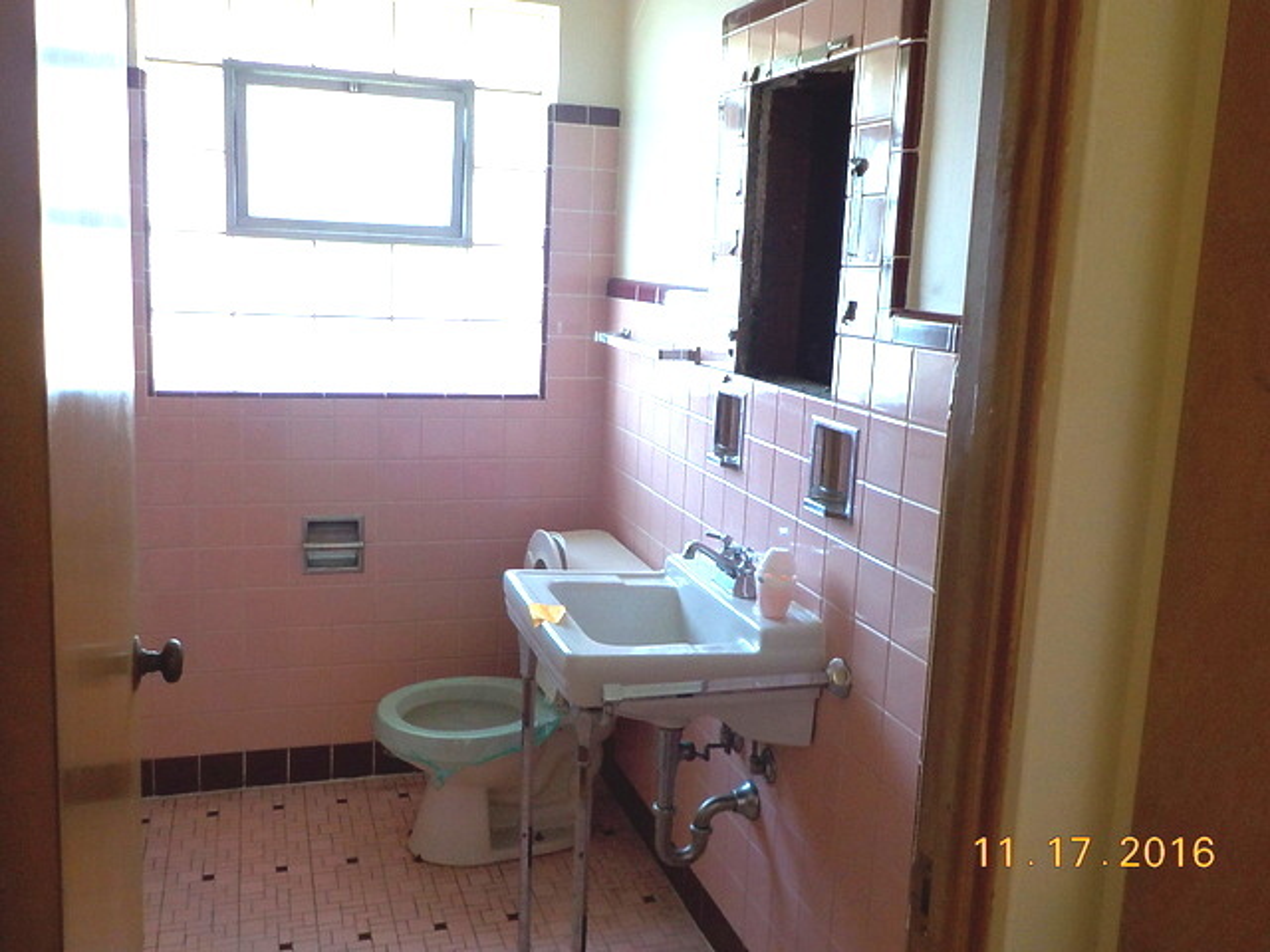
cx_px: 635
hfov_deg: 60.0
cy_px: 476
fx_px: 1101
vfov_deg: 46.8
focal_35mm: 30
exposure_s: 1/30
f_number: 3.3
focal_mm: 4.1
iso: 180
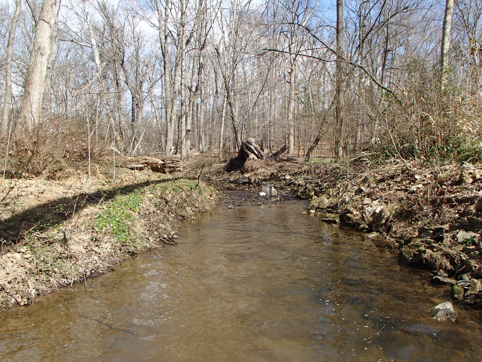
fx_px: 390
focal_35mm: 28
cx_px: 241
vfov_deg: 49.7
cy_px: 181
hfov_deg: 63.4
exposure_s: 1/500
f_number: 3.9
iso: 100
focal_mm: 5
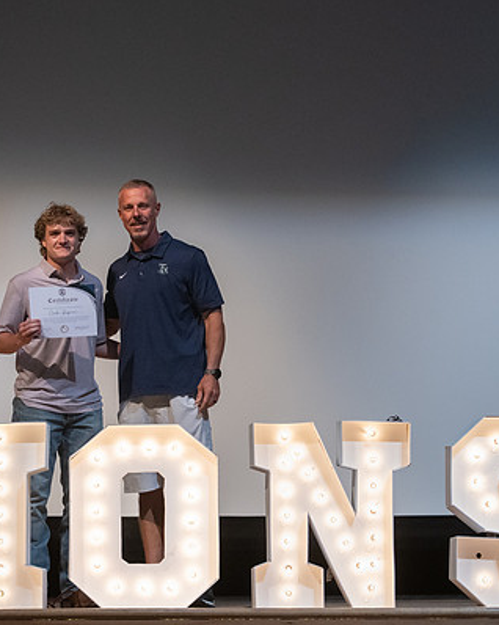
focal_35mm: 110
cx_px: 179
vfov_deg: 17.5
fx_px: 2032
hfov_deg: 14.0
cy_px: 295
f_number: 4
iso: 5000
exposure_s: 1/320
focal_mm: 70
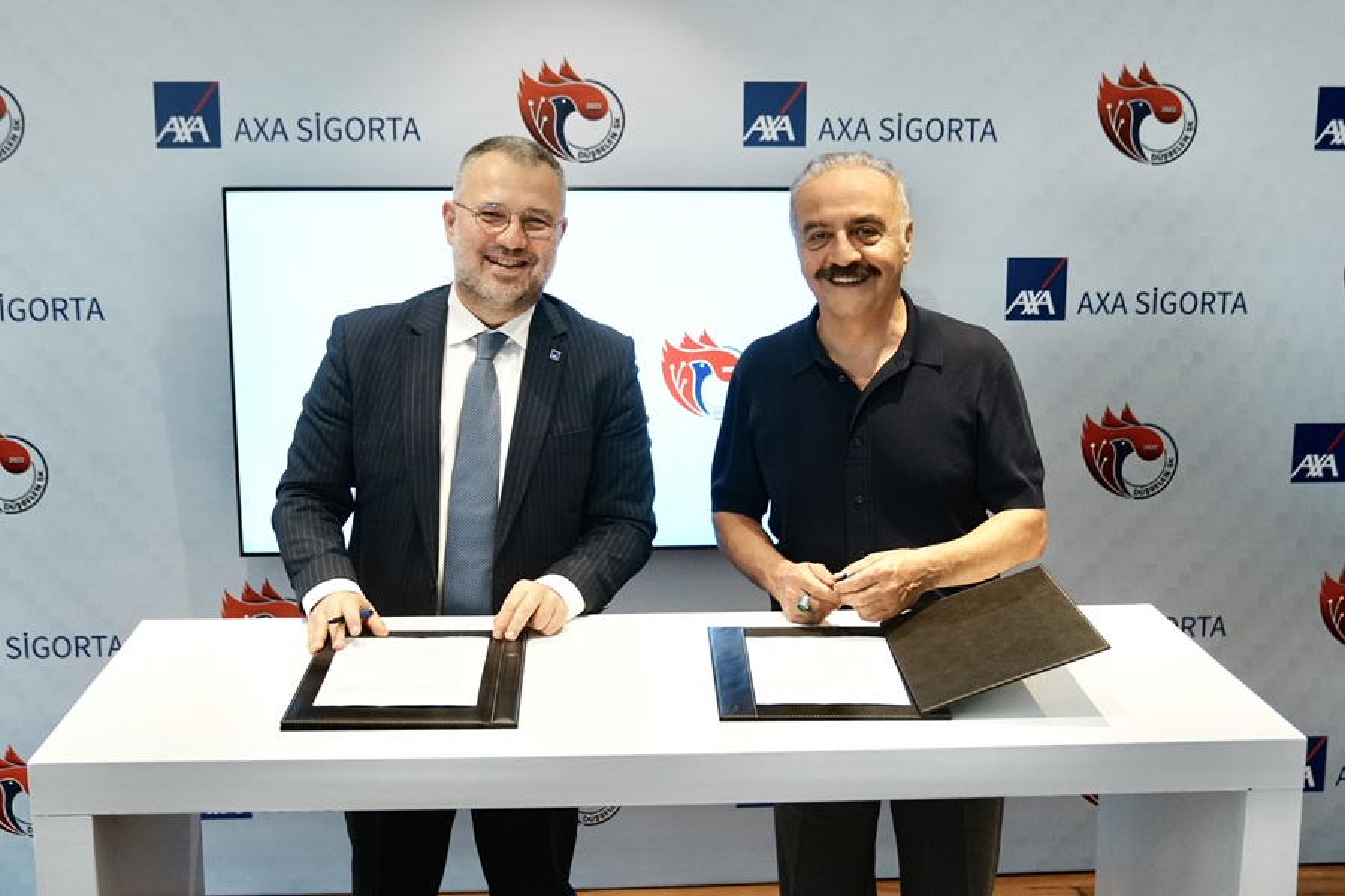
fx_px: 1681
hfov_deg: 43.6
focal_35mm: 45
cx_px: 672
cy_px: 448
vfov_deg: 29.9
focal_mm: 30
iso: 1600
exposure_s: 1/200
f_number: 3.2
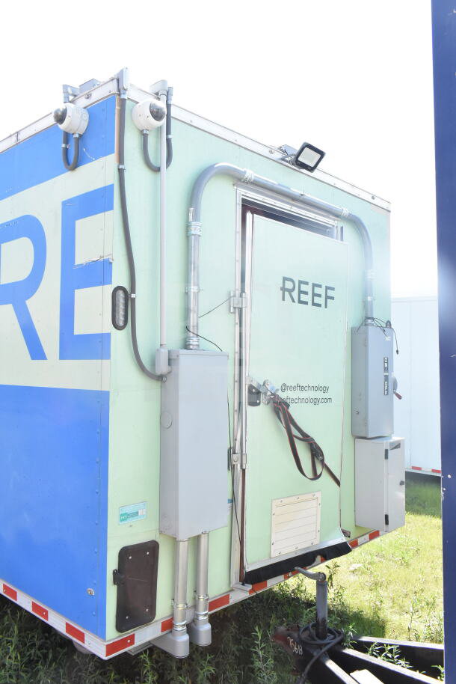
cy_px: 342
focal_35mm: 30
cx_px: 228
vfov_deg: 61.9
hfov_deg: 43.6
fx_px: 570
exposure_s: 1/500
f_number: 11
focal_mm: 20
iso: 1600
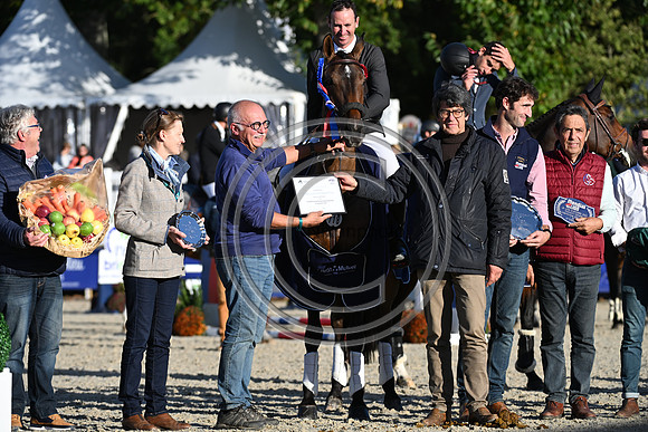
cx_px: 324
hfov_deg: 10.3
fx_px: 3601
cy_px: 216
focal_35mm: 200
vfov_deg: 6.9
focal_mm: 200
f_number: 5.6
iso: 220
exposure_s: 1/800
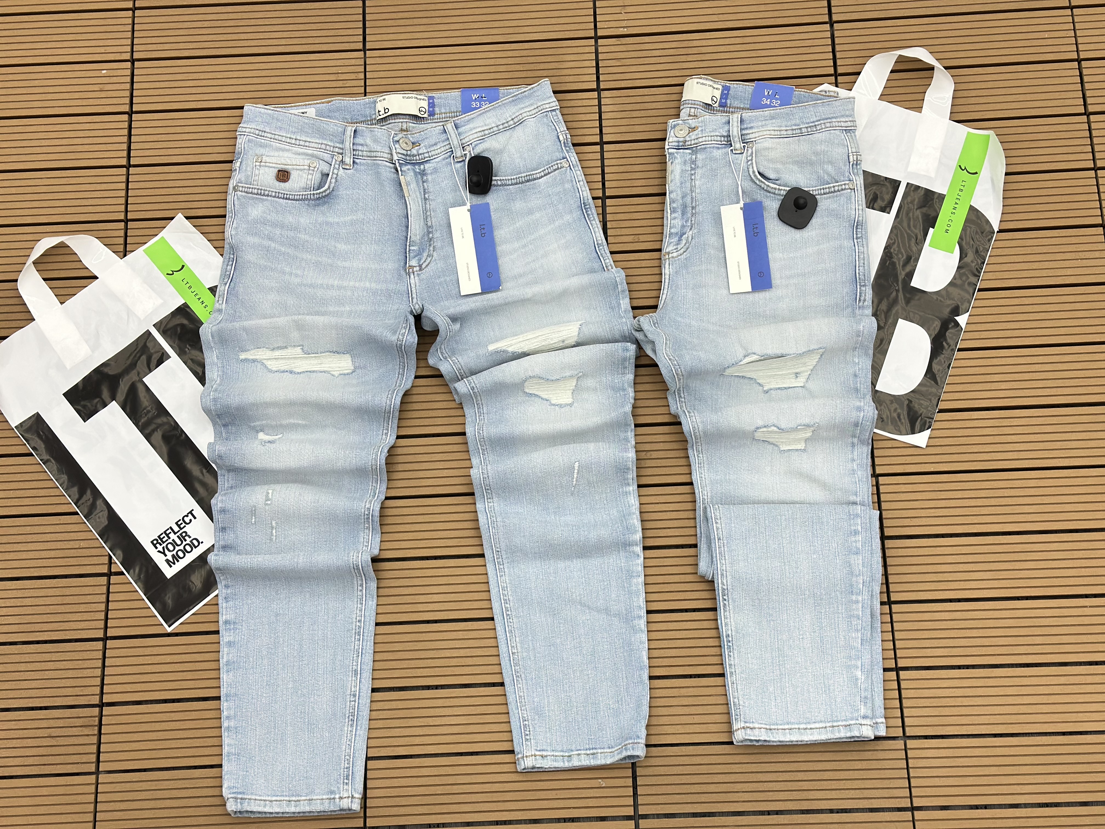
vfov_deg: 30.3
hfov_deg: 39.7
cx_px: 552
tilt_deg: -72.6
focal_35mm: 48
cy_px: 414
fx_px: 1532
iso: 100
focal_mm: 6.86
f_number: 1.78
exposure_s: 1/60
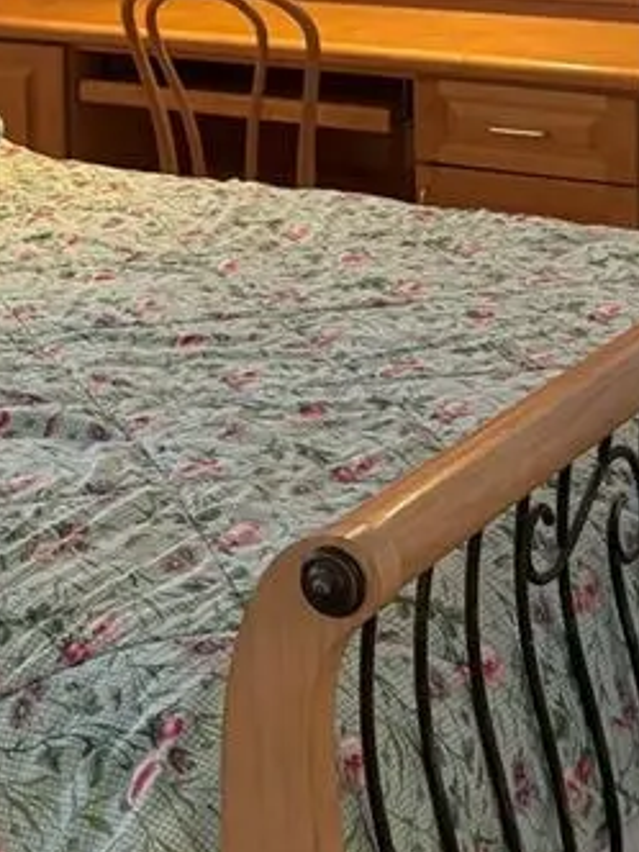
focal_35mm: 94
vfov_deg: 19.6
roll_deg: +1.2
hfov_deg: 15.6
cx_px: 80
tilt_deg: -2.2
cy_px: -177
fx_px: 2314
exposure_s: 1/60
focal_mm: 5.96
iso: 160
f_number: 1.6
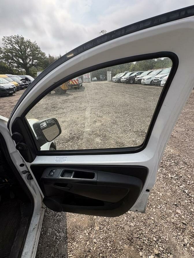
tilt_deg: -28.6
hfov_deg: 85.7
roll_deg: +9.1
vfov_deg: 102.1
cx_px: 97
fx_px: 105
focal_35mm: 14
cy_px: 129
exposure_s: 1/1178
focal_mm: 2.22
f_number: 2.2
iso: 40
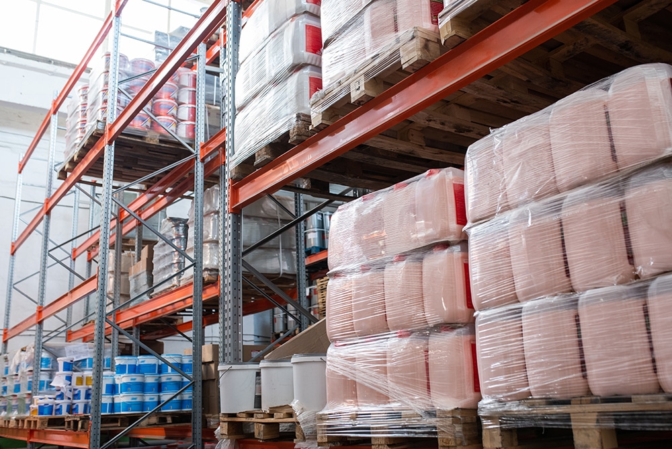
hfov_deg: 54.4
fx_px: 653
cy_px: 224
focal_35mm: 35
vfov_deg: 37.9
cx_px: 336
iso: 800
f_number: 4
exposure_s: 1/160
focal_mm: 35
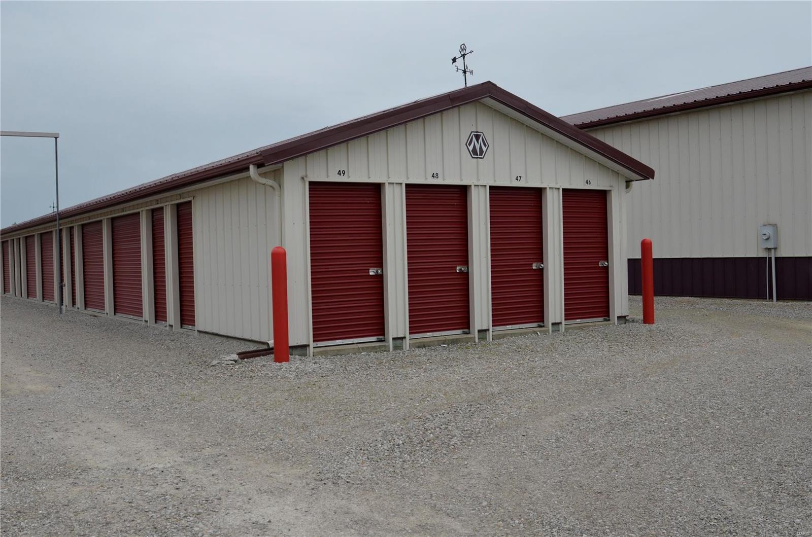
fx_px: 810
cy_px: 268
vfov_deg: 36.7
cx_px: 406
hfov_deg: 53.2
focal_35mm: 36
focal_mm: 24
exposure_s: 1/250
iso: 400
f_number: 8
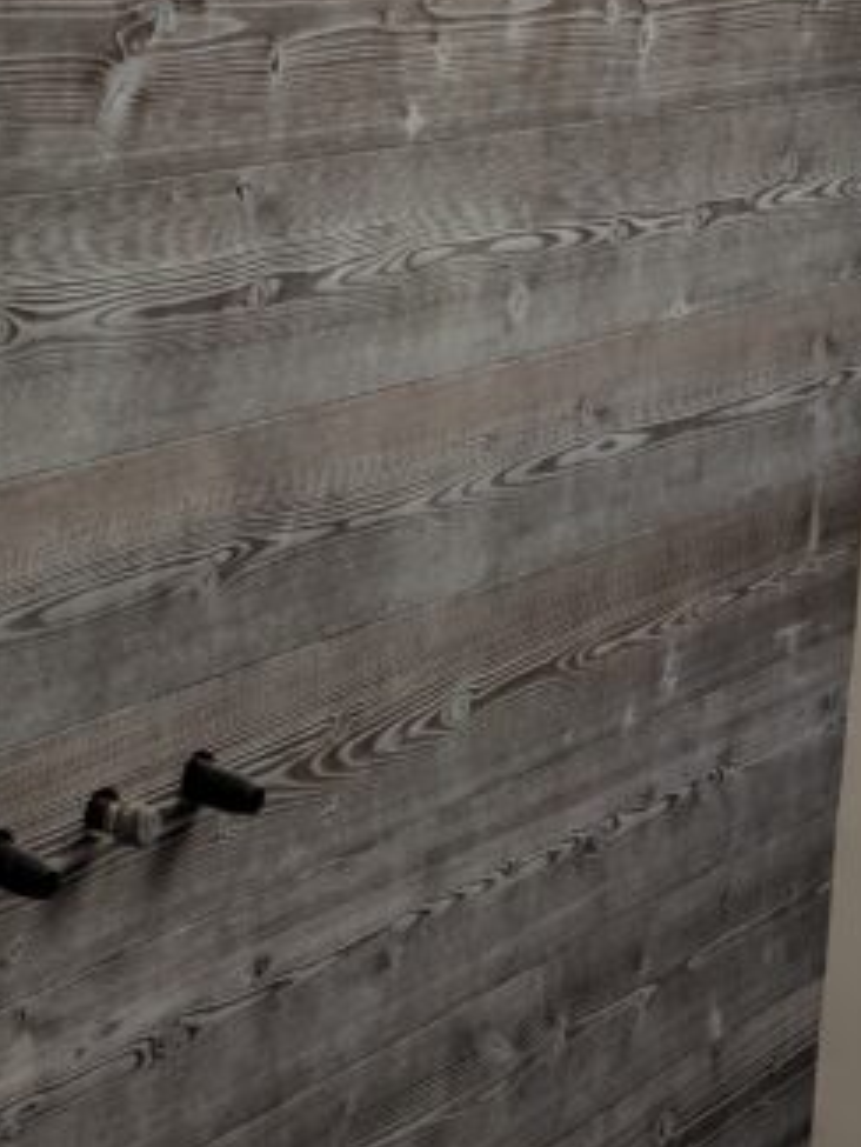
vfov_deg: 23.0
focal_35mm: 85
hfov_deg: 17.3
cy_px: 455
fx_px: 2817
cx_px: 265
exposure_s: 1/120
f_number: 1.8
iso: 105
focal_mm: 4.44
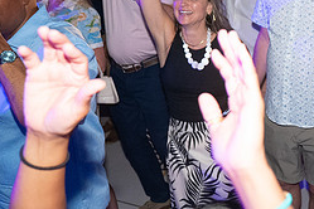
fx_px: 488
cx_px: 289
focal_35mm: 56
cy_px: 9
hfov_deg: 33.6
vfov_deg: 23.4
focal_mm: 24
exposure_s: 1/125
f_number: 4
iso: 3200
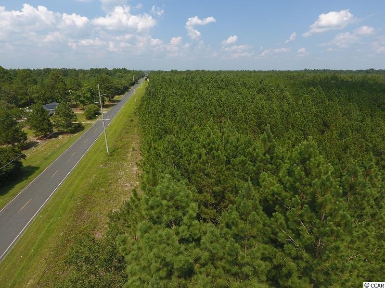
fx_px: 222
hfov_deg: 81.7
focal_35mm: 20
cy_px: 144
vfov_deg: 66.0
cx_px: 192
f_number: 2.8
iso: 100
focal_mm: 3.61
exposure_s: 1/100
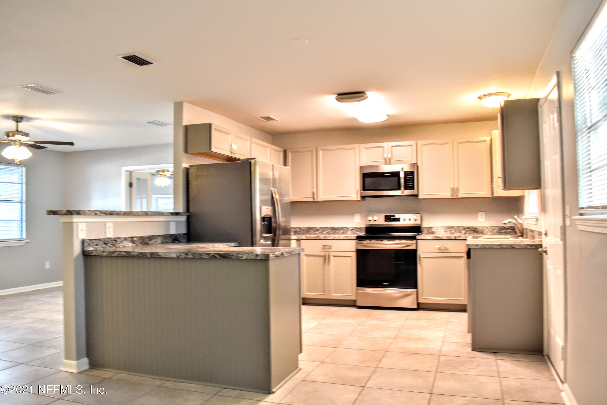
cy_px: 202
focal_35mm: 27
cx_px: 304
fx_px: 455
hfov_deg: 67.4
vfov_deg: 47.9
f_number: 6.3
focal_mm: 18
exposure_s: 1/30
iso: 400
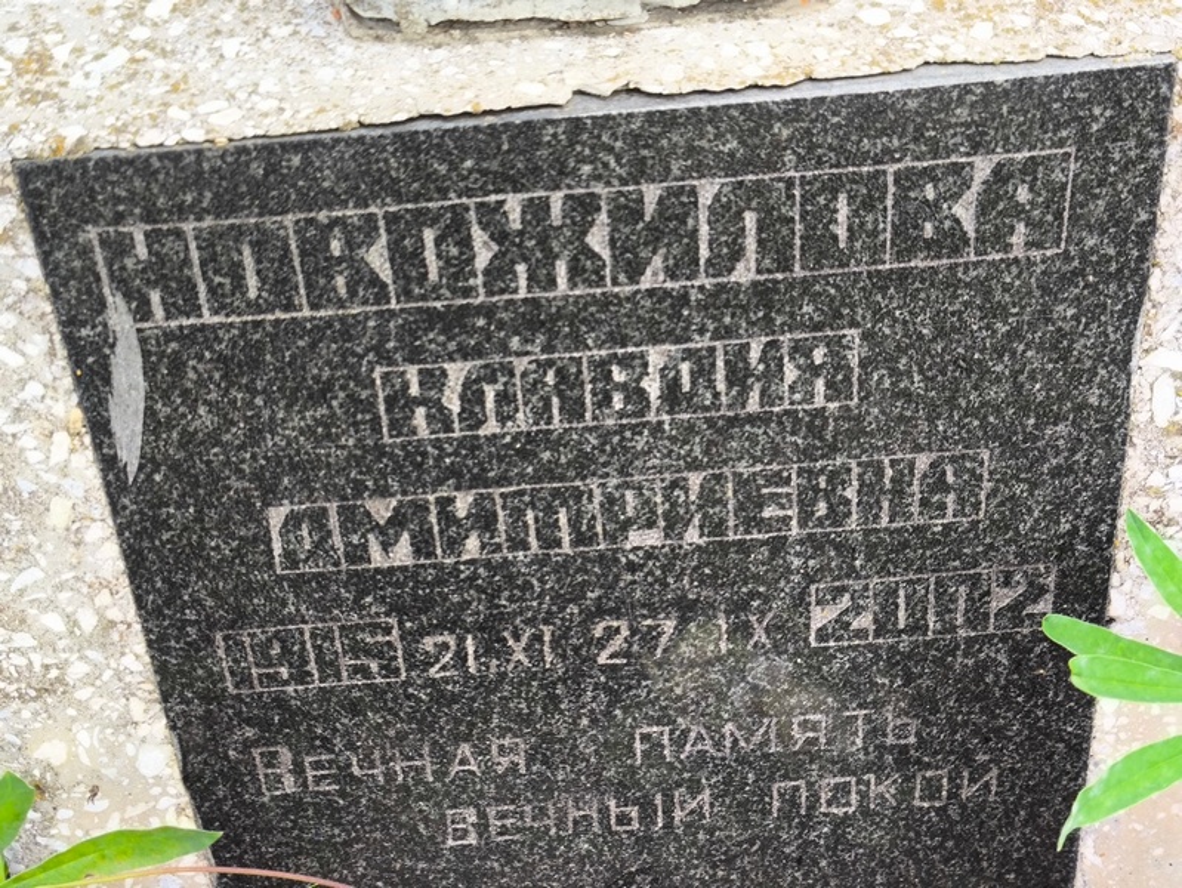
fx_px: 1708
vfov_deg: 29.1
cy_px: 444
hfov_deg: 38.2
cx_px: 591
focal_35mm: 50
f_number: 1.7
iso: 80
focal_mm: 4.71
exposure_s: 1/120
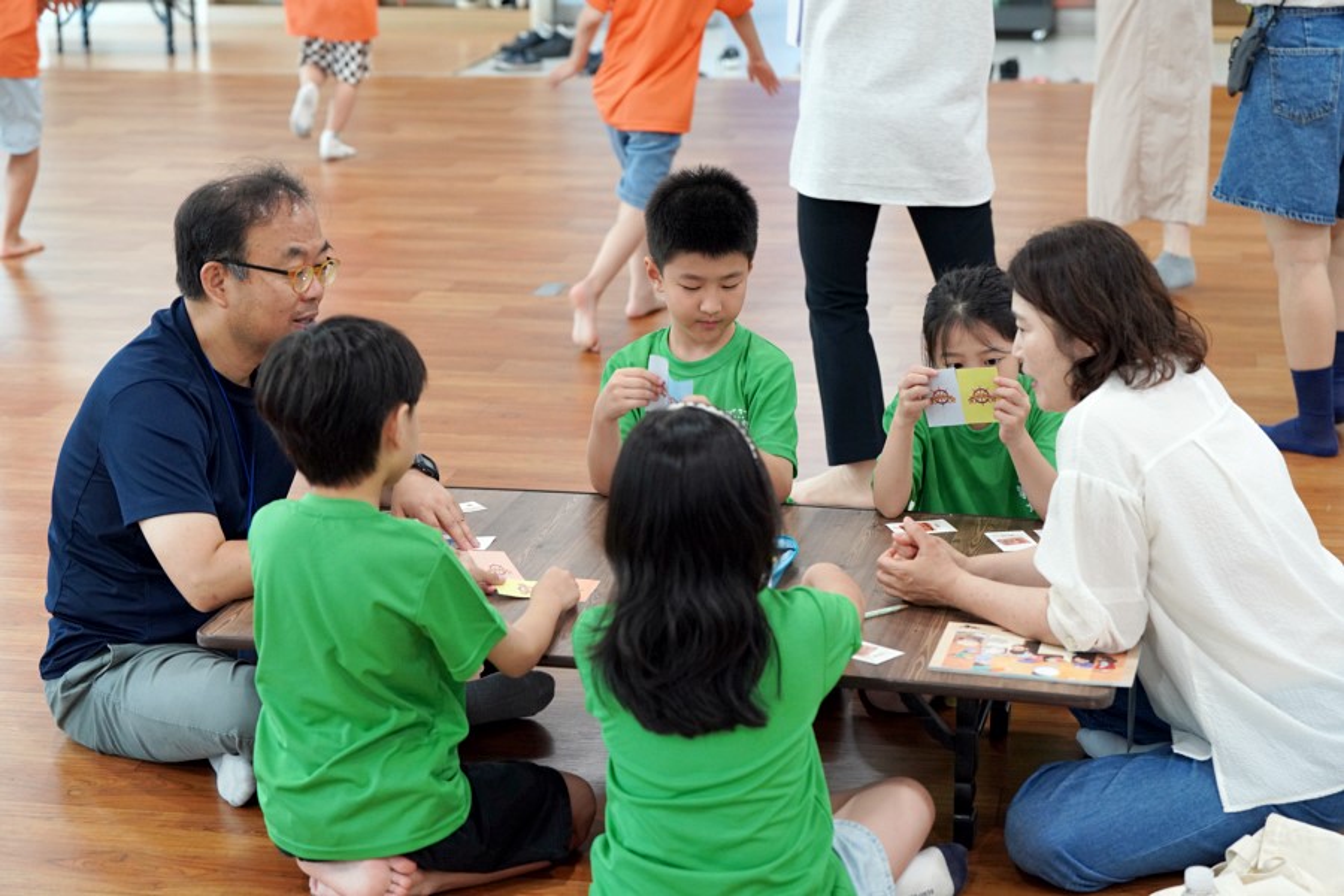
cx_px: 672
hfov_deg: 28.8
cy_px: 448
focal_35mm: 70
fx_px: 2613
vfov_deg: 19.5
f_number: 4
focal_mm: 70
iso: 2000
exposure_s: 1/160
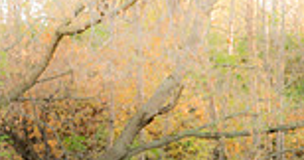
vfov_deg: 4.2
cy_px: 419
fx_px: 2143
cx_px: 143
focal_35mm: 270
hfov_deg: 8.1
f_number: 6.3
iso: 6400
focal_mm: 58
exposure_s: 1/200
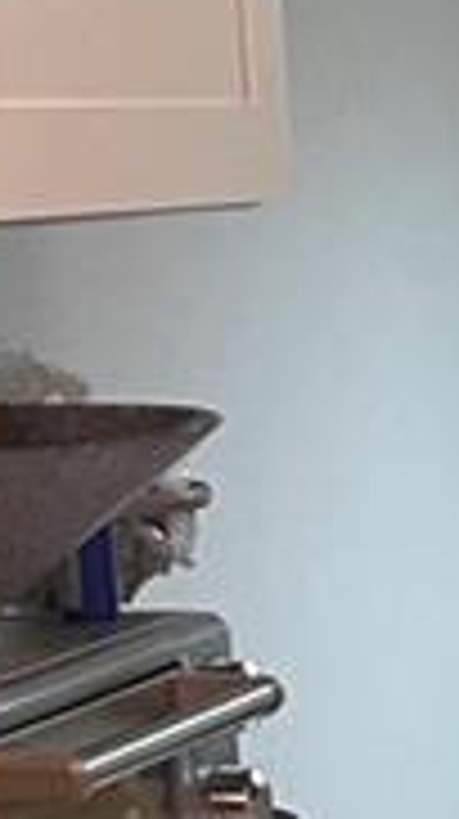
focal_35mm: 180
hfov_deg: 6.0
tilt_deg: -11.9
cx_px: 1602
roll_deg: +0.3
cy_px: 909
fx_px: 3906
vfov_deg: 11.8
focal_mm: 5.1
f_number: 1.6
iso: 200
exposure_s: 1/60
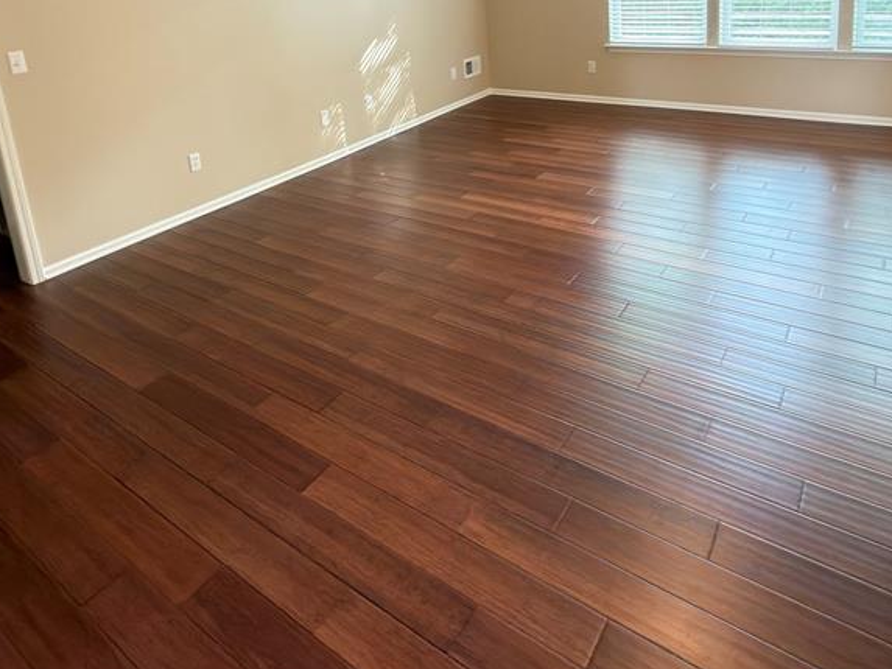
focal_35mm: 25
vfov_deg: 49.7
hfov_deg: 69.3
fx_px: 644
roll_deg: +4.5
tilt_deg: -12.5
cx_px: 473
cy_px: 86
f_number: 2.2
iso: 200
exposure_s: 1/30
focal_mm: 2.22
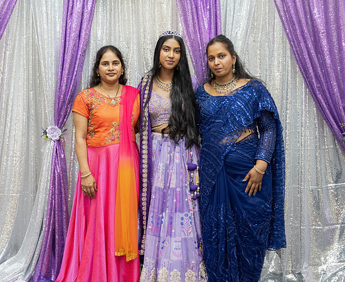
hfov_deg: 29.6
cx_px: 133
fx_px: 651
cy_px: 141
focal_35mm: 63
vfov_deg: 24.5
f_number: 3.5
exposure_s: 1/160
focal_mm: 55
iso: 1000
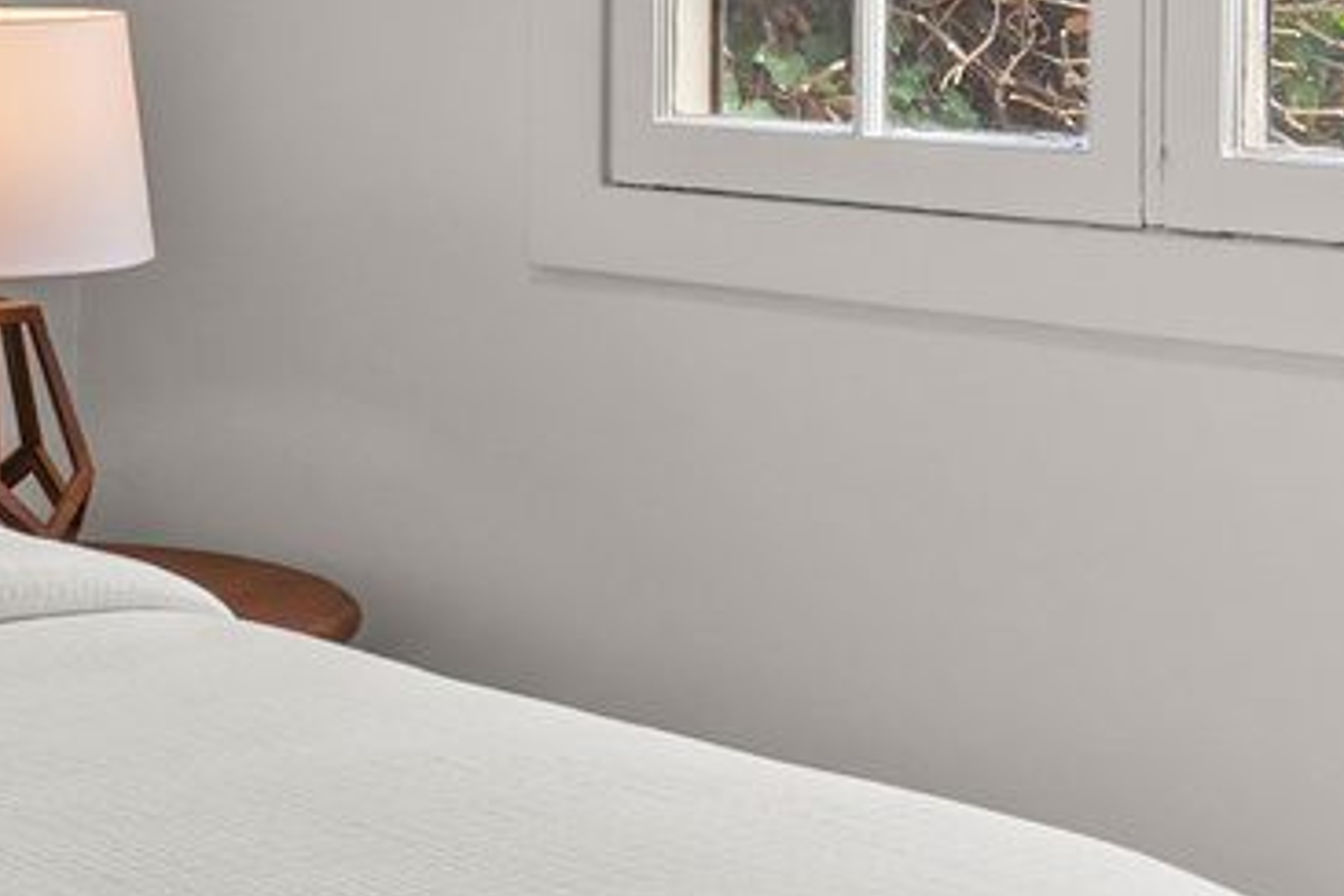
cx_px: -481
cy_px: -90
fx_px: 3240
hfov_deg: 20.9
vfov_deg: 15.3
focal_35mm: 87
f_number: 7.1
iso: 500
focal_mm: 15.5
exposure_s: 1/15
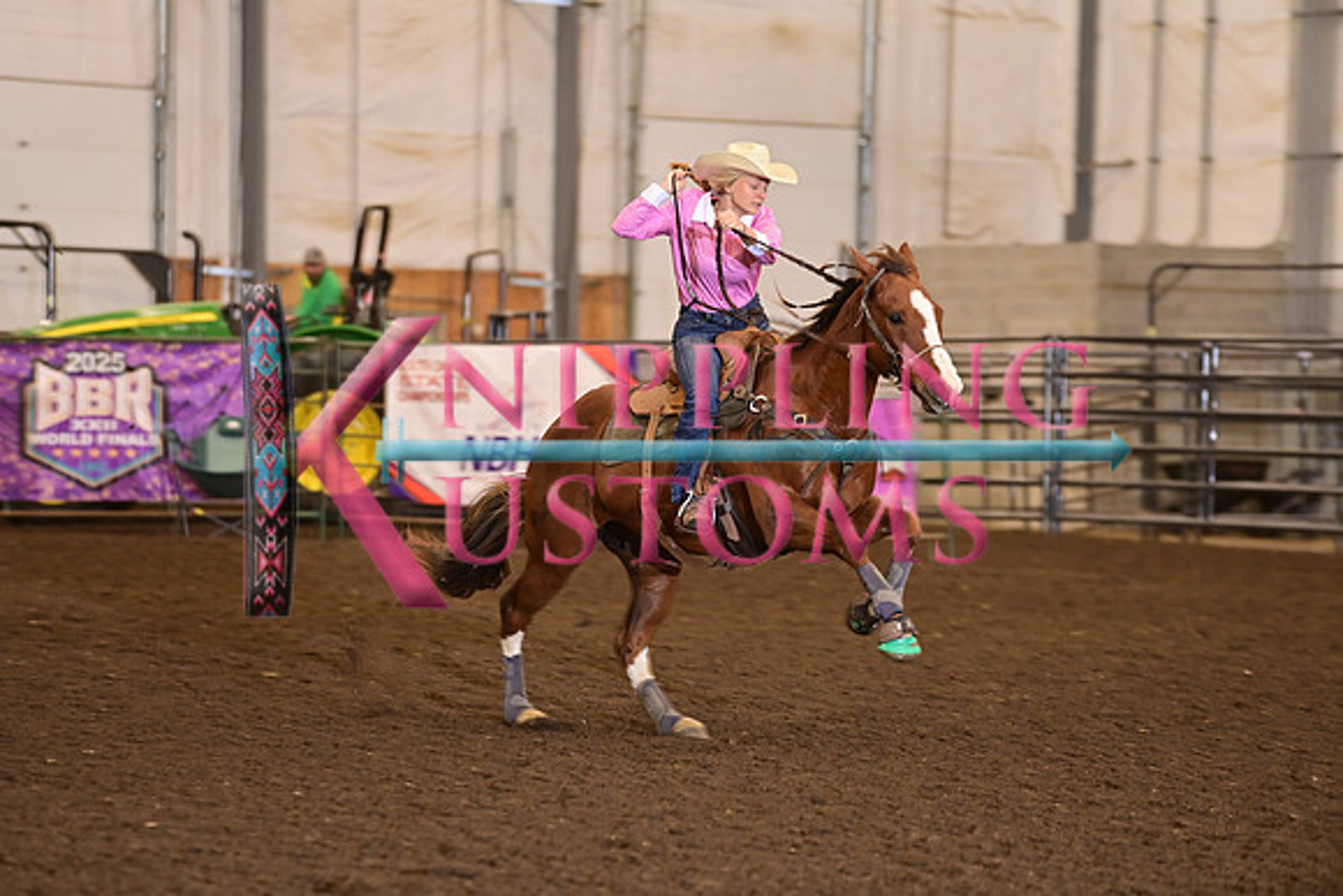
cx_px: 672
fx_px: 7463
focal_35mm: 200
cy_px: 448
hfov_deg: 10.3
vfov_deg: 6.9
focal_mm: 200
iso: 1600
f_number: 3.5
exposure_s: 1/250
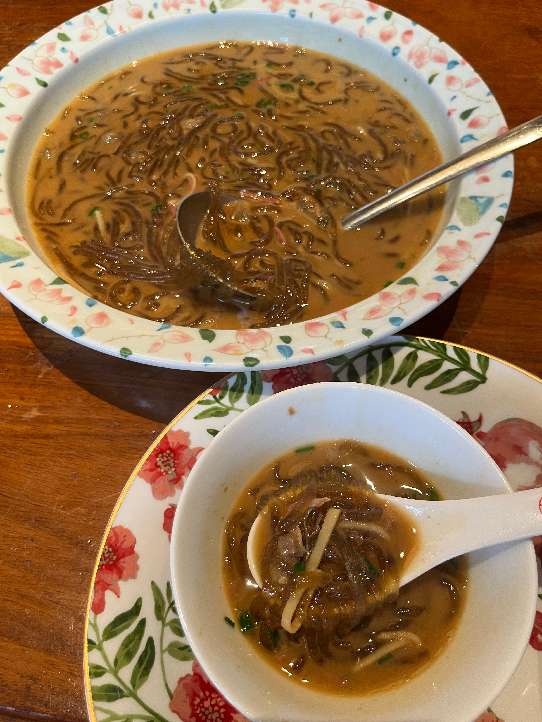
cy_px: 361
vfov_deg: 67.3
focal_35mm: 26
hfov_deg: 53.1
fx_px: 543
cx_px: 271
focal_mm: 5.1
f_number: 1.6
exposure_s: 1/50
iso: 80
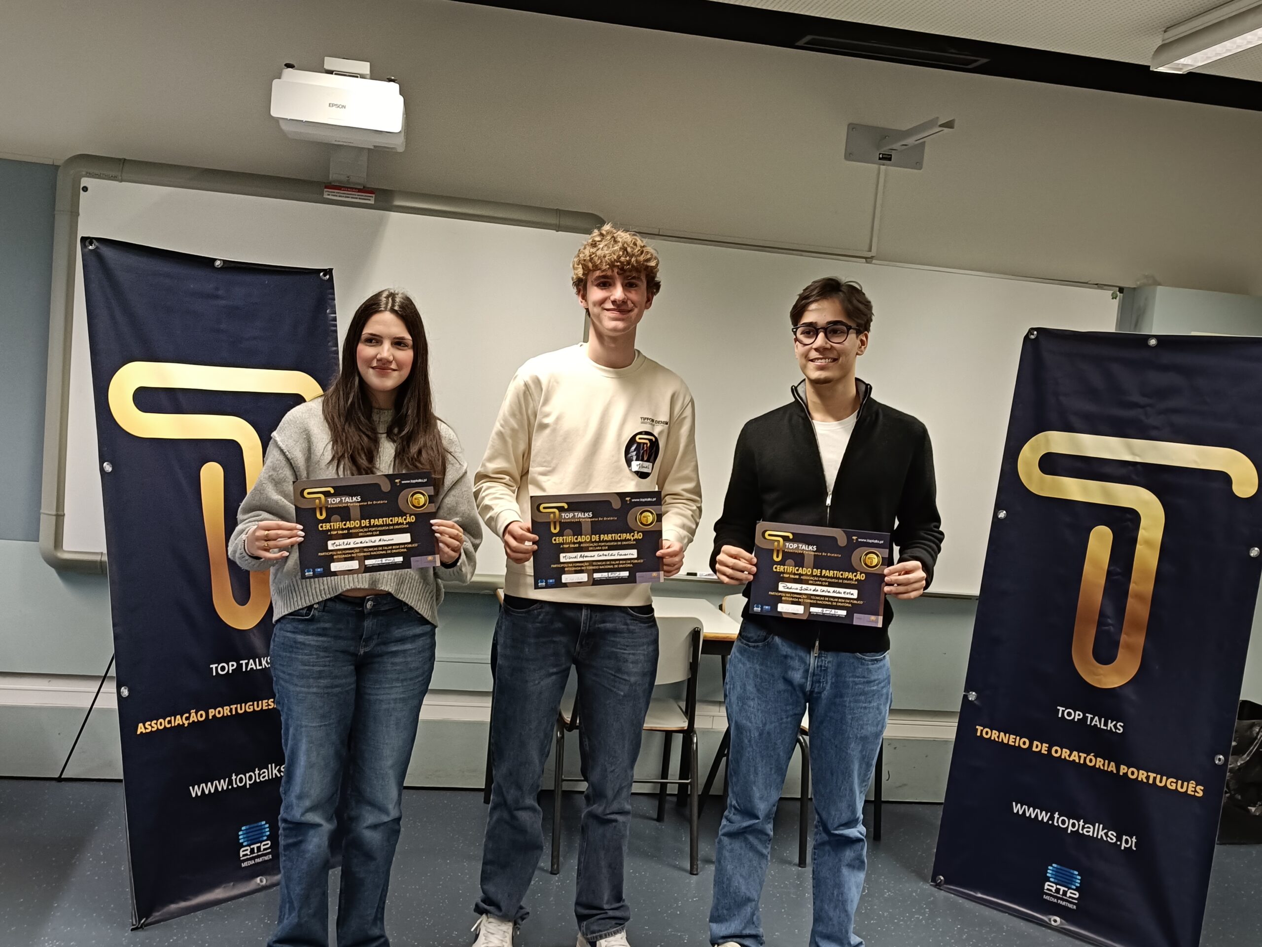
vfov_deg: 40.7
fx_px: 1276
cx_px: 631
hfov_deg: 52.6
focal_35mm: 35
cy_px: 474
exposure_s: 1/50
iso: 800
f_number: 1.7
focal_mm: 4.7
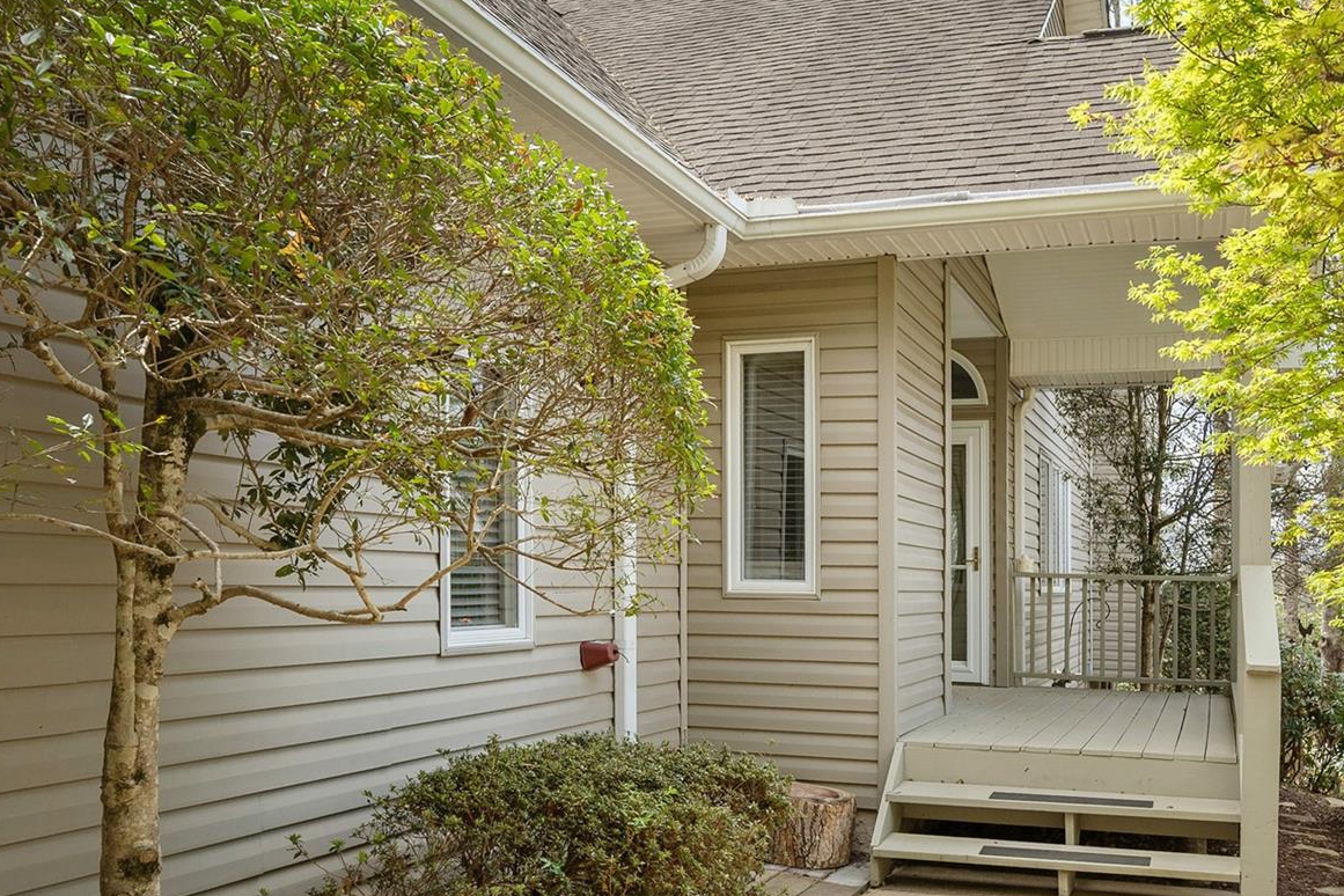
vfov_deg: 43.3
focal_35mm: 30
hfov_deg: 61.4
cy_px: 560
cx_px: 801
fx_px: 1120
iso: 250
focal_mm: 17
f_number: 7.1
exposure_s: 1/320
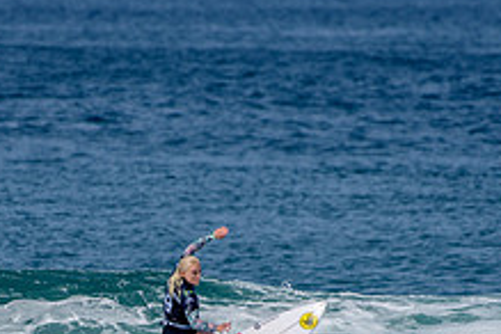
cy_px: 374
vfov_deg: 1.0
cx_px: 137
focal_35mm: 1323
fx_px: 18410
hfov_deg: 1.6
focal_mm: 500
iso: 250
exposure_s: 1/2500
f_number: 6.3
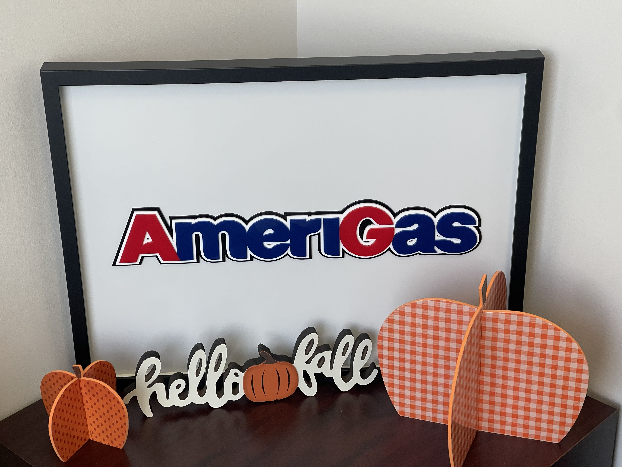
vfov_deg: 22.9
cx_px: 311
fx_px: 1150
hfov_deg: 30.3
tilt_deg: -28.0
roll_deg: +0.4
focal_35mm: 64
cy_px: 234
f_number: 2.2
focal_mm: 7.5
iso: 200
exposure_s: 1/120
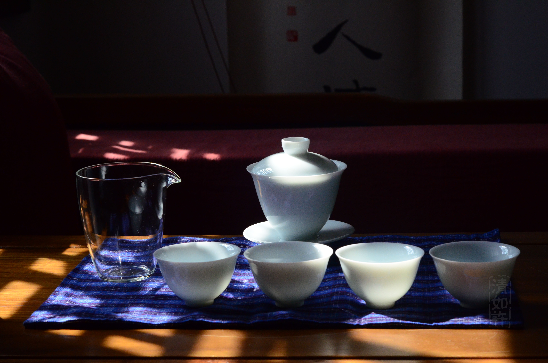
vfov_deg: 18.1
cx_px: 274
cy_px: 182
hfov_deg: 27.0
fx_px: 1139
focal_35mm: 75
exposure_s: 1/400
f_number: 10
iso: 2000
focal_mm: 50
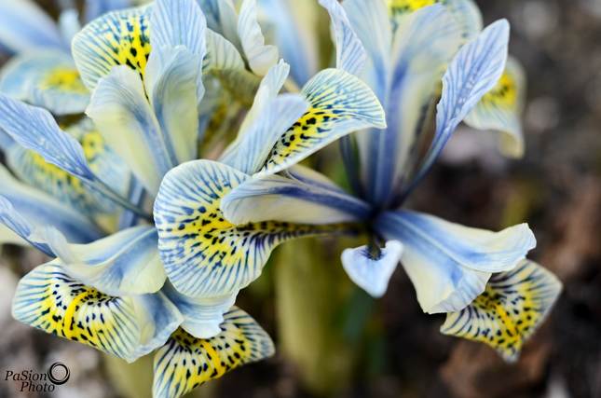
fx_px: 1249
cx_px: 300
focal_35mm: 75
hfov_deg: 27.0
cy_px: 199
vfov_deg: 18.1
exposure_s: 1/400
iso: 400
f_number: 4
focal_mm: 50
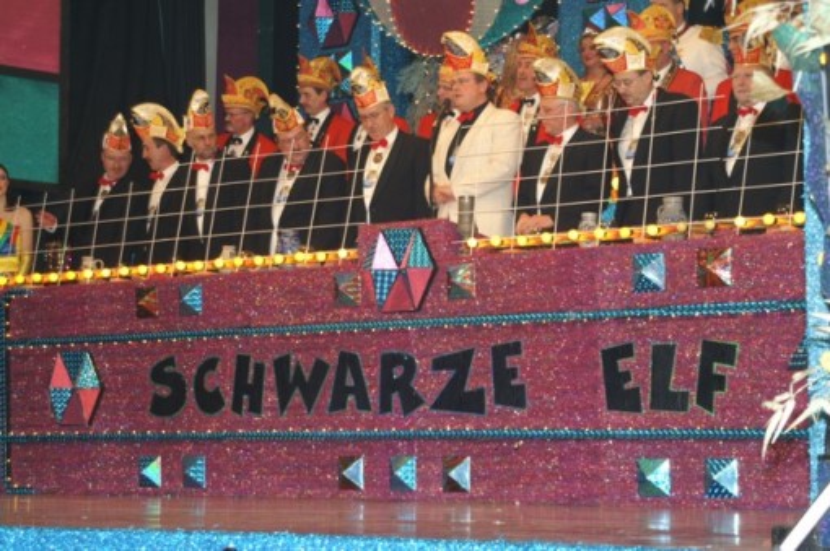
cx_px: 415
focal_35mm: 68
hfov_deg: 29.9
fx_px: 1555
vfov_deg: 20.1
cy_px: 276
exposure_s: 1/125
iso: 400
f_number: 4.5
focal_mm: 45
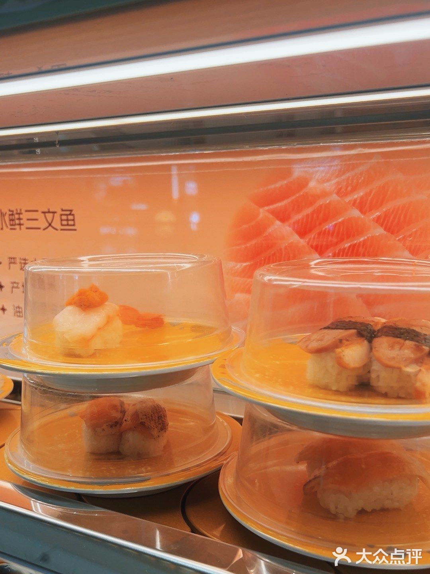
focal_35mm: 27
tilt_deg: -15.1
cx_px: 215
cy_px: 287
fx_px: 447
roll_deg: +0.4
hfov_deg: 51.4
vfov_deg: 65.3
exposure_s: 1/191
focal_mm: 5.7
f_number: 1.5
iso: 40
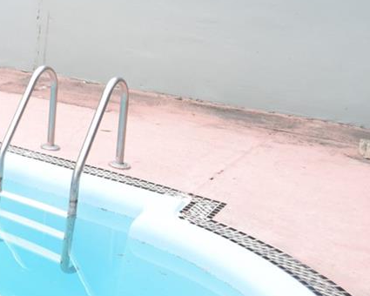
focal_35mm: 53
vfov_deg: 27.7
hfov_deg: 26.2
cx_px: -180
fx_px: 580
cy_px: 35
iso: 800
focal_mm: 10
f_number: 3.5
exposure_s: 1/1000
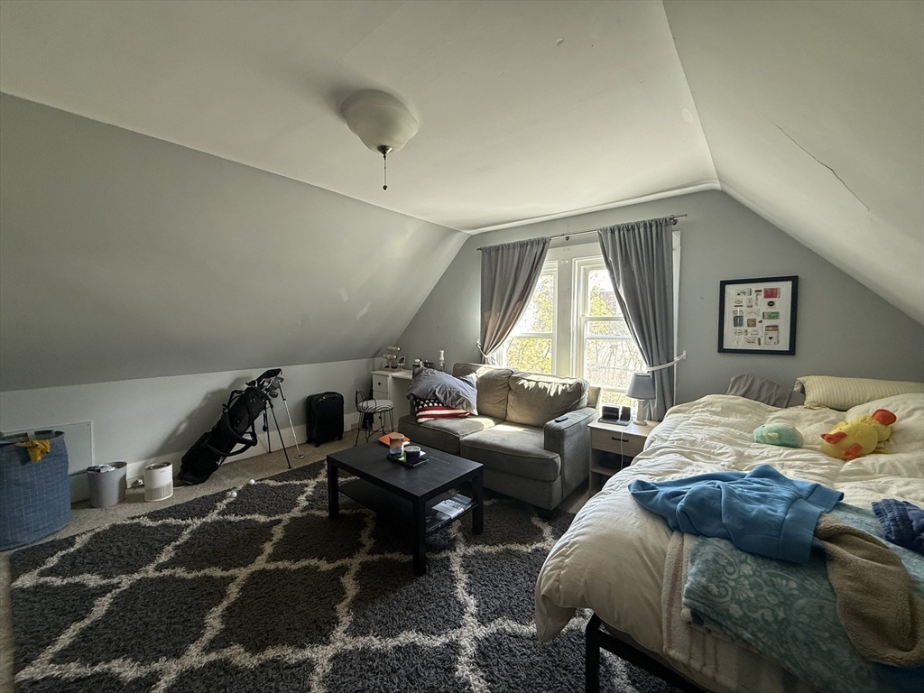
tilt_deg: -2.0
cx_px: 462
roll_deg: -0.4
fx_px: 374
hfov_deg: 102.1
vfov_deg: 85.7
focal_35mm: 14
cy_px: 346
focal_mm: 2.22
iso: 125
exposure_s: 1/99
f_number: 2.2
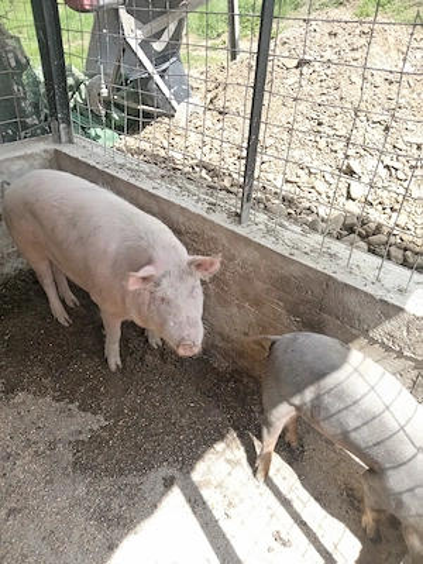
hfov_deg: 54.9
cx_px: 212
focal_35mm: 25
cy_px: 282
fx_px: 407
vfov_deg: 69.4
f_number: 1.8
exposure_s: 1/256
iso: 102
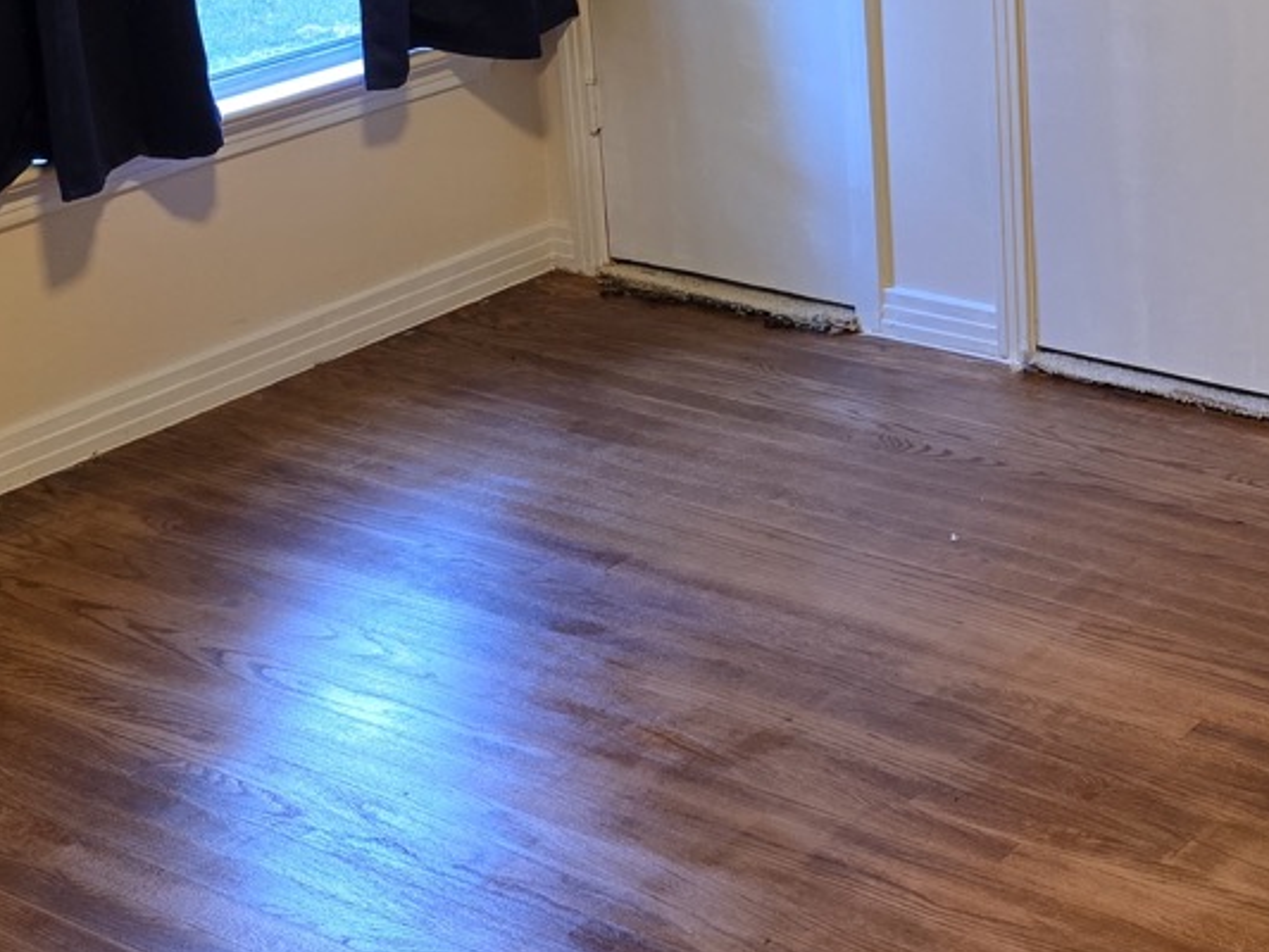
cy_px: -10
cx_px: 1252
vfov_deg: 20.6
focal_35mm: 69
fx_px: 2530
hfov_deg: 26.7
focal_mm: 6.25
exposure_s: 1/120
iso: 250
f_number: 1.7
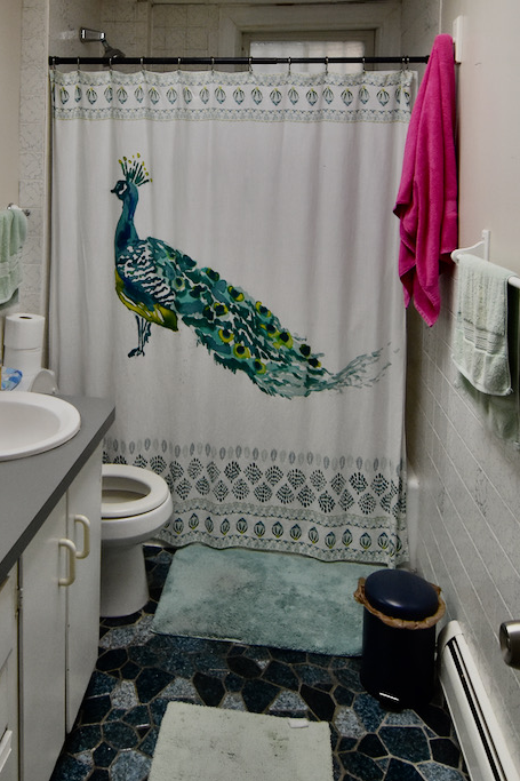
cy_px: 192
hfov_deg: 41.7
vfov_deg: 57.2
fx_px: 671
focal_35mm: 31
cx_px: 167
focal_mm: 11
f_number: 6.3
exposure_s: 1/160
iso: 800
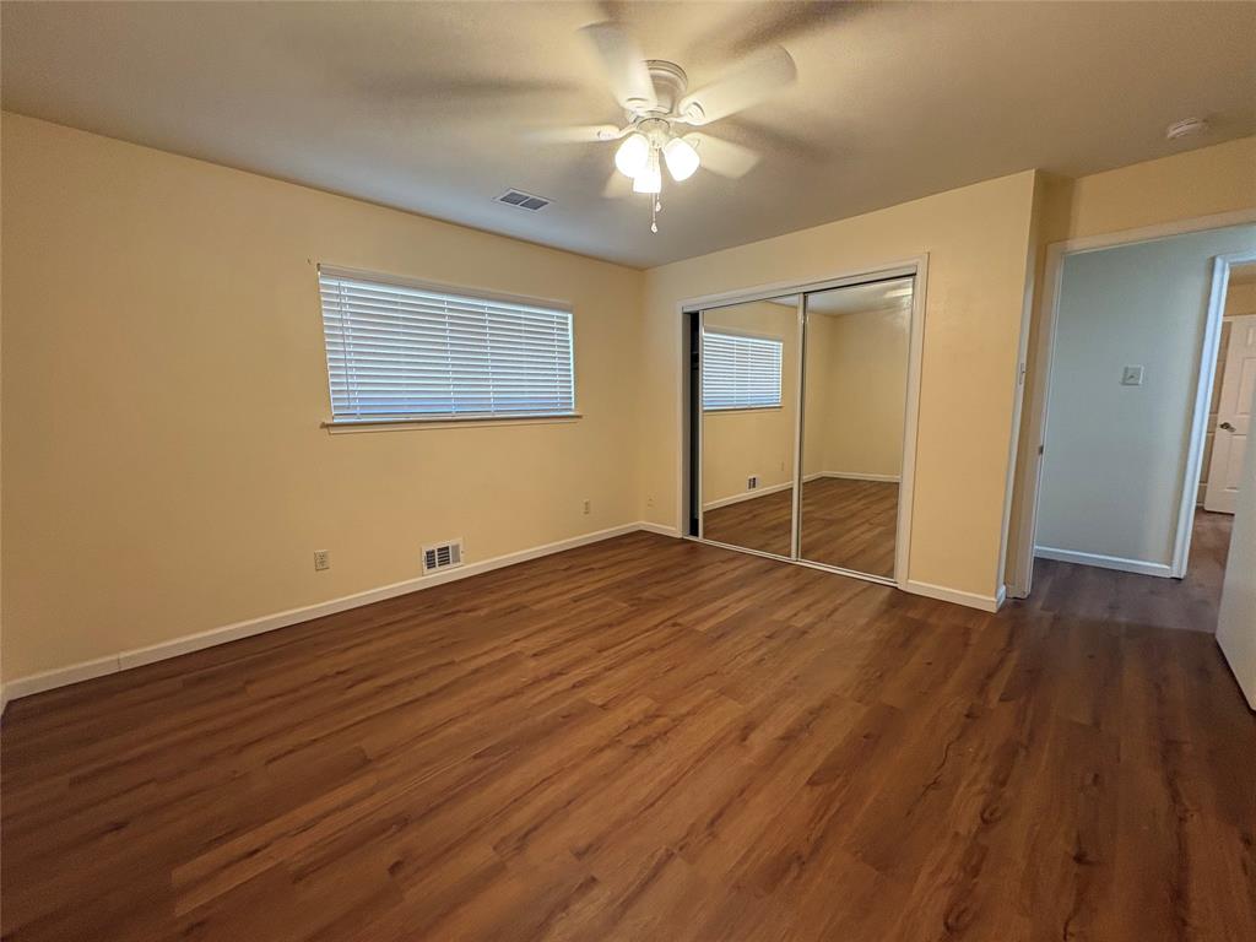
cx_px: 628
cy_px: 471
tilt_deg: -10.2
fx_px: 508
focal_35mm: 14
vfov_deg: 85.7
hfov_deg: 102.1
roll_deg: -0.1
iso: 250
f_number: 2.2
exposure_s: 1/60
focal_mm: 2.22
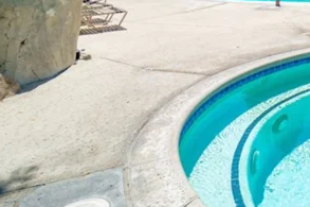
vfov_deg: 26.9
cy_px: -52
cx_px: 389
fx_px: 370
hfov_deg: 34.4
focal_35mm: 43
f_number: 7.1
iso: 100
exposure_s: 1/400
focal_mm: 10
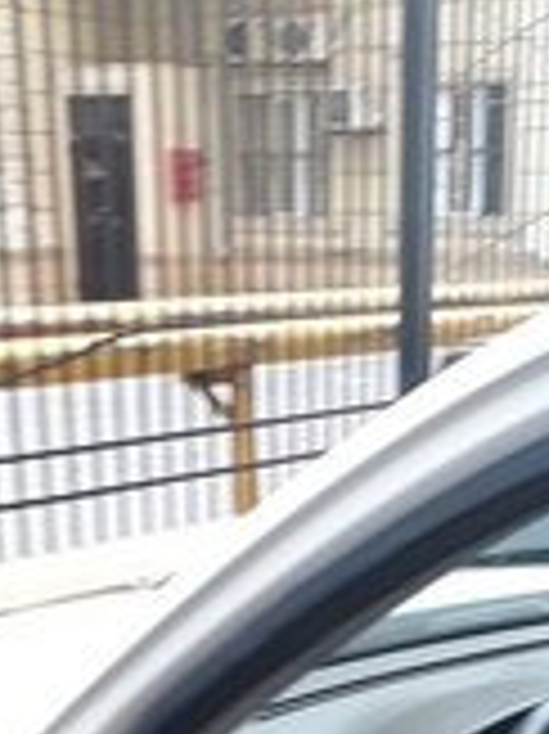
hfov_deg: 18.0
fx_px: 1736
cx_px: 306
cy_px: 1076
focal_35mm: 82
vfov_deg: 20.6
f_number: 1.9
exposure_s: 1/33
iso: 50
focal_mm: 3.6
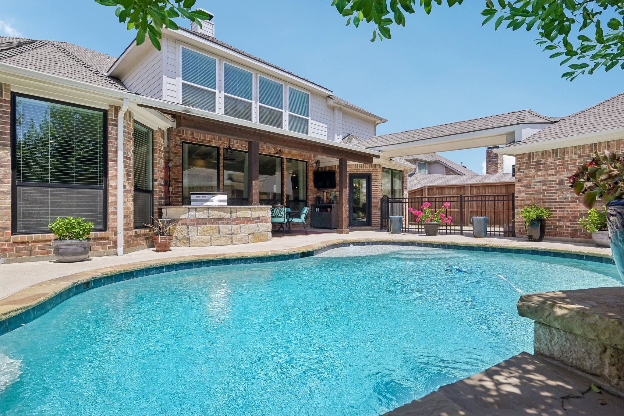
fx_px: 312
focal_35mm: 18
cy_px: 208
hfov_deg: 90.0
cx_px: 312
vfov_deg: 67.4
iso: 400
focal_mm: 18
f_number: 8
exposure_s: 1/1600
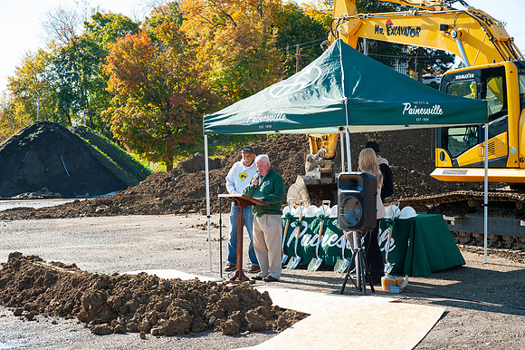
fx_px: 874
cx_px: 262
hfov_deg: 33.4
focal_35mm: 60
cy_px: 175
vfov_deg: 22.6
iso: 400
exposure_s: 1/200
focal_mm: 60
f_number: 13
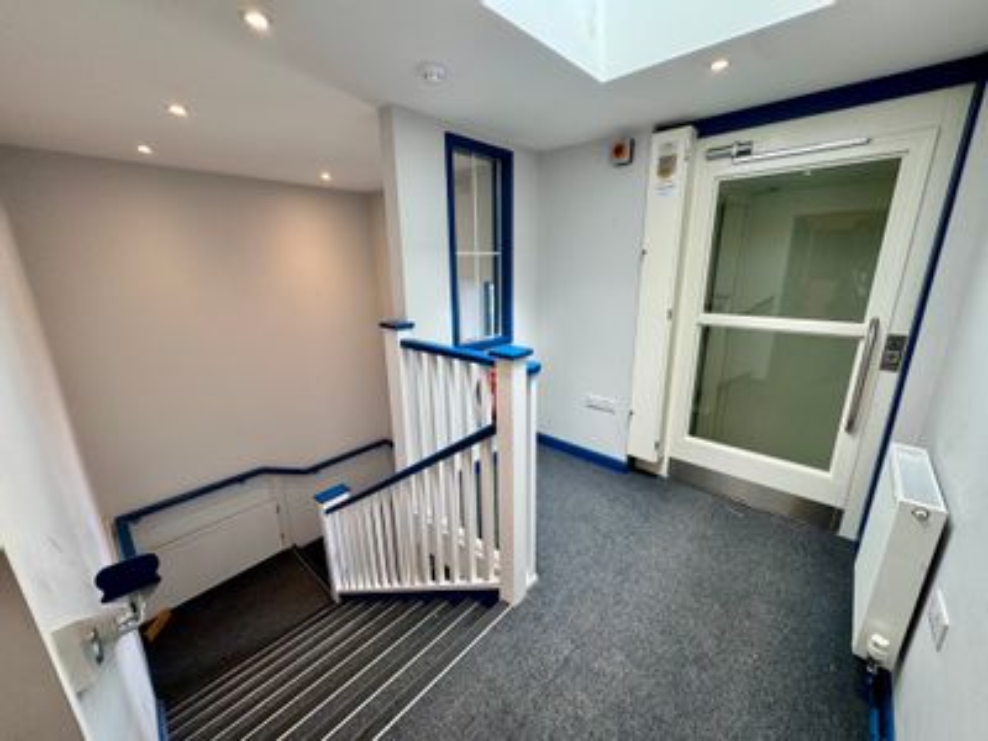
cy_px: 370
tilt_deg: -15.1
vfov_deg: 85.7
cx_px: 494
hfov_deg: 102.1
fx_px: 400
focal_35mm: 14
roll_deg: +1.1
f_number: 2.2
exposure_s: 1/100
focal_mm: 2.22
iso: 80
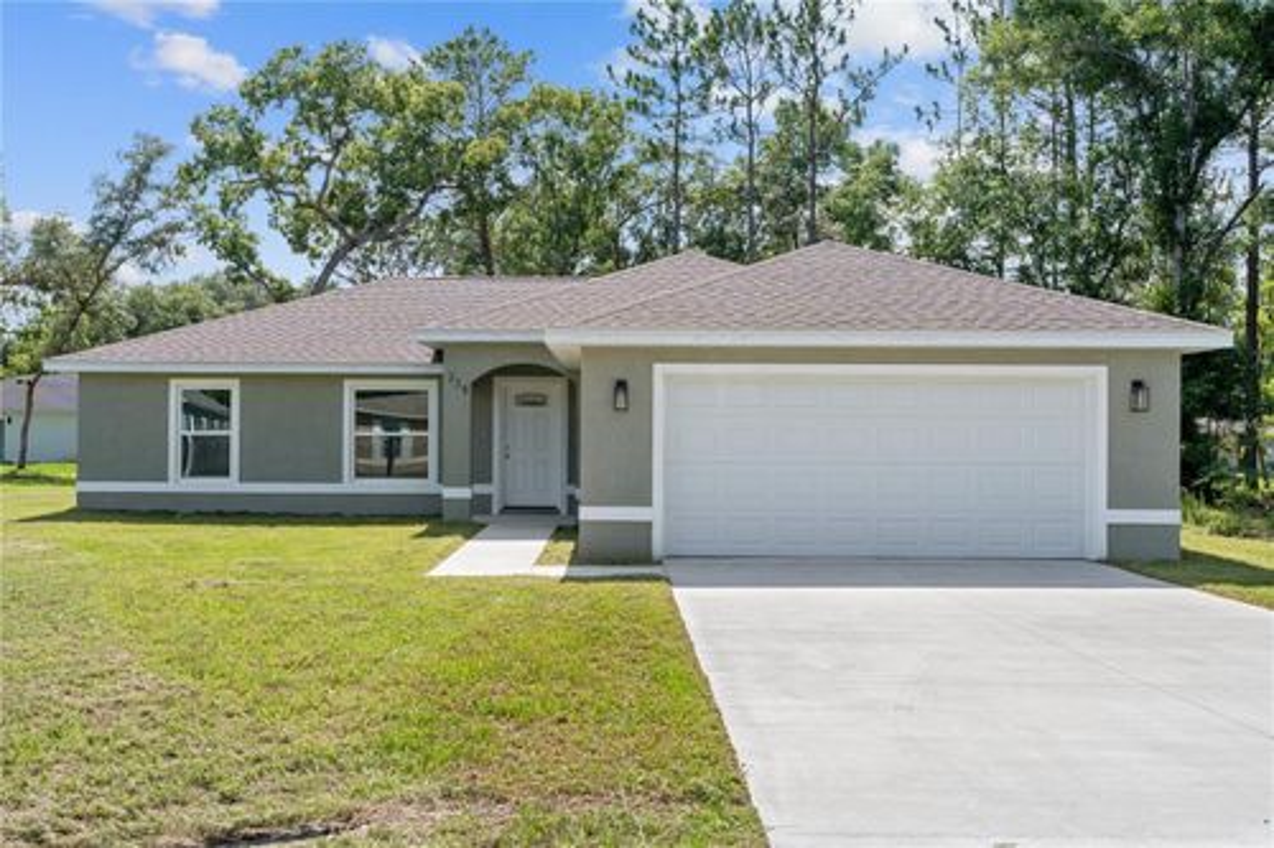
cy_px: 424
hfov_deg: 54.5
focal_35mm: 35
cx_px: 637
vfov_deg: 37.8
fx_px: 1238
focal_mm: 35
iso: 100
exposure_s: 1/80
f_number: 9
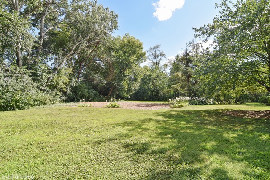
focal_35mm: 18
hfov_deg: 90.0
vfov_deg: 67.4
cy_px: 90
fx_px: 135
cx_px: 135
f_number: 9
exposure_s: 1/200
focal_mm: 12
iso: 200
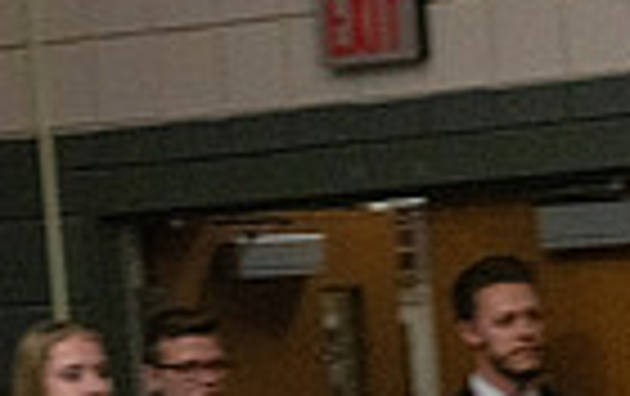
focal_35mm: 295
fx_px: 5073
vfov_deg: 4.5
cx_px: 1116
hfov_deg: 6.9
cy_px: 484
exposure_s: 1/500
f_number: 4
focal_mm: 70
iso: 10000
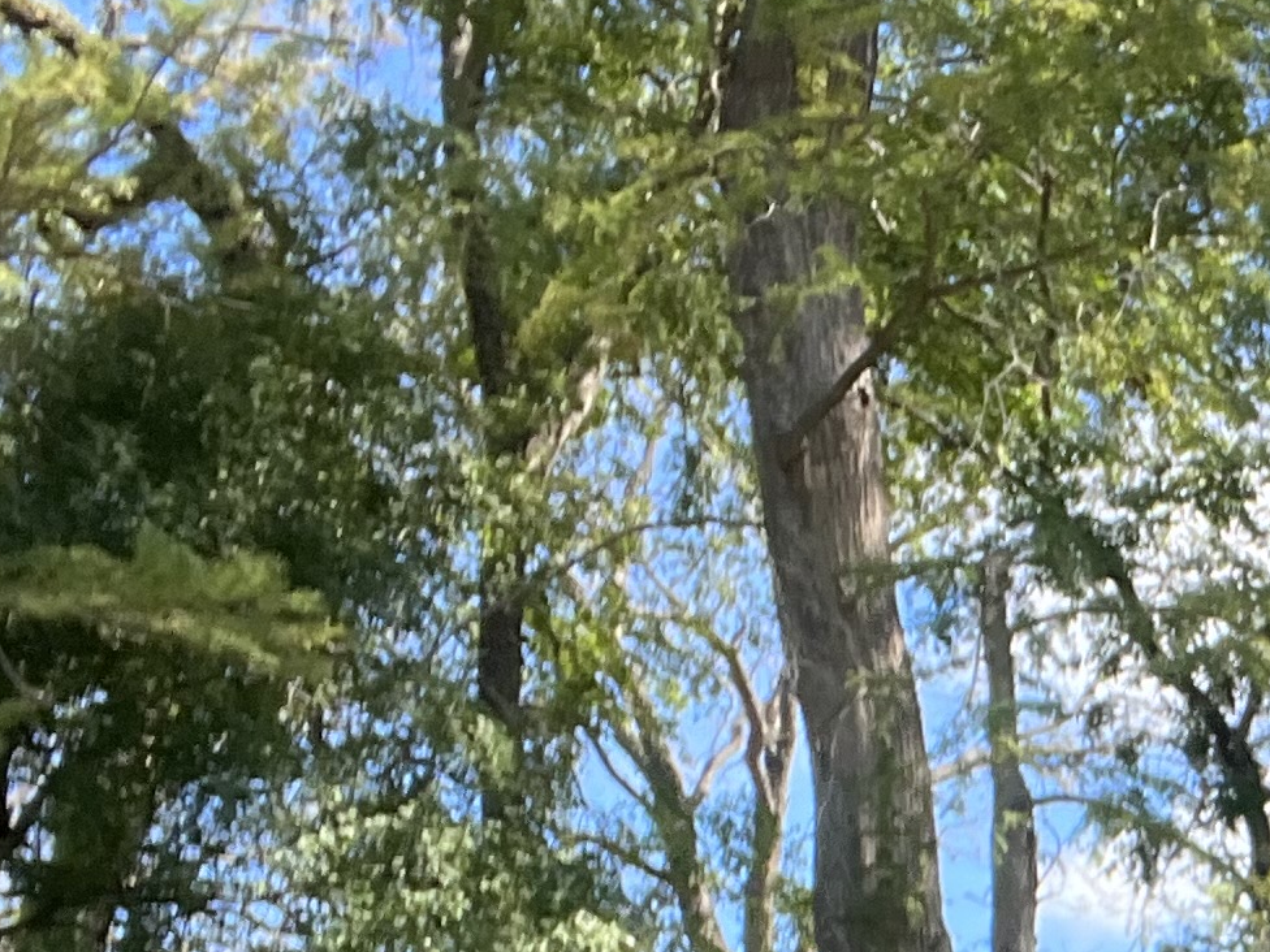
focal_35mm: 95
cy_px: 1513
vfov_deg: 14.3
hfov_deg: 18.9
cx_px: 1728
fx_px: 3485
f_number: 2.2
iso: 32
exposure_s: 1/180
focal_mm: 2.71
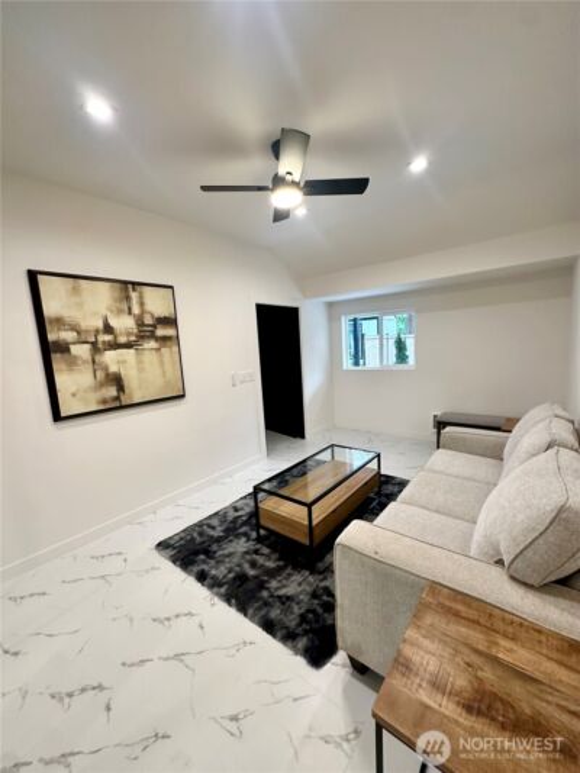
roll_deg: +2.6
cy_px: 386
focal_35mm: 14
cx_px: 290
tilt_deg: -11.8
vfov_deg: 102.1
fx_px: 313
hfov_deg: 85.7
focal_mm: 2.22
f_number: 2.2
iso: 125
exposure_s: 1/63
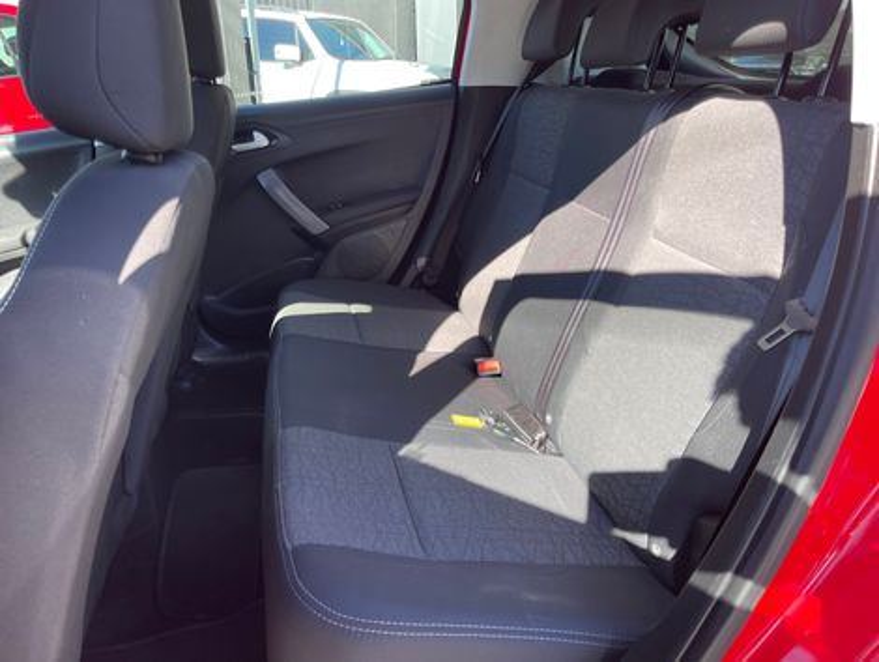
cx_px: 440
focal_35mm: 25
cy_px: 331
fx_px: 636
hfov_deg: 69.3
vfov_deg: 55.0
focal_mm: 5.1
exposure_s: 1/122
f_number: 1.6
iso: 32
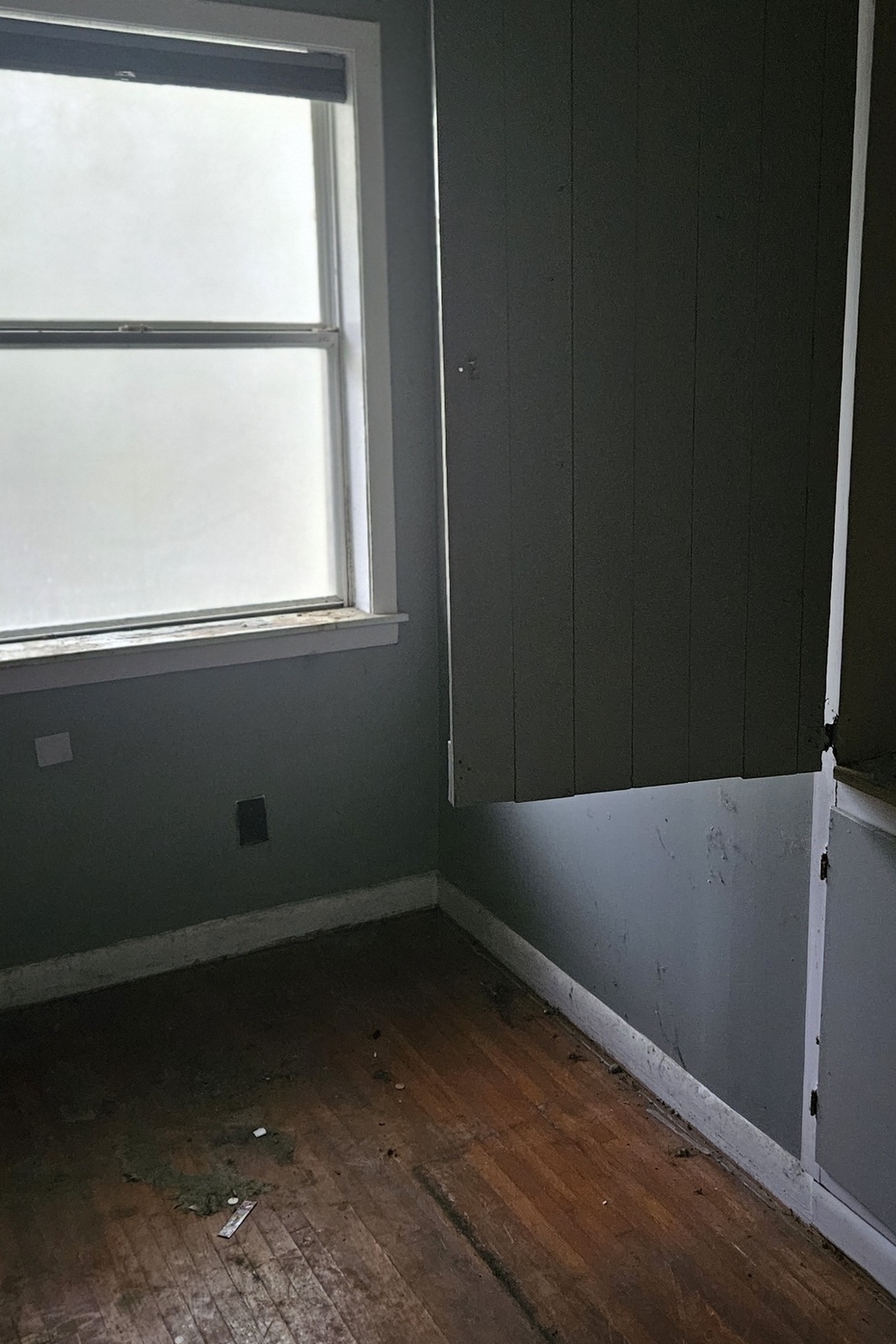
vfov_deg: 51.8
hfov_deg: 35.6
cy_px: 621
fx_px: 1382
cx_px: 600
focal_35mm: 37
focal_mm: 5.4
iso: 1250
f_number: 1.8
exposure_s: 1/24
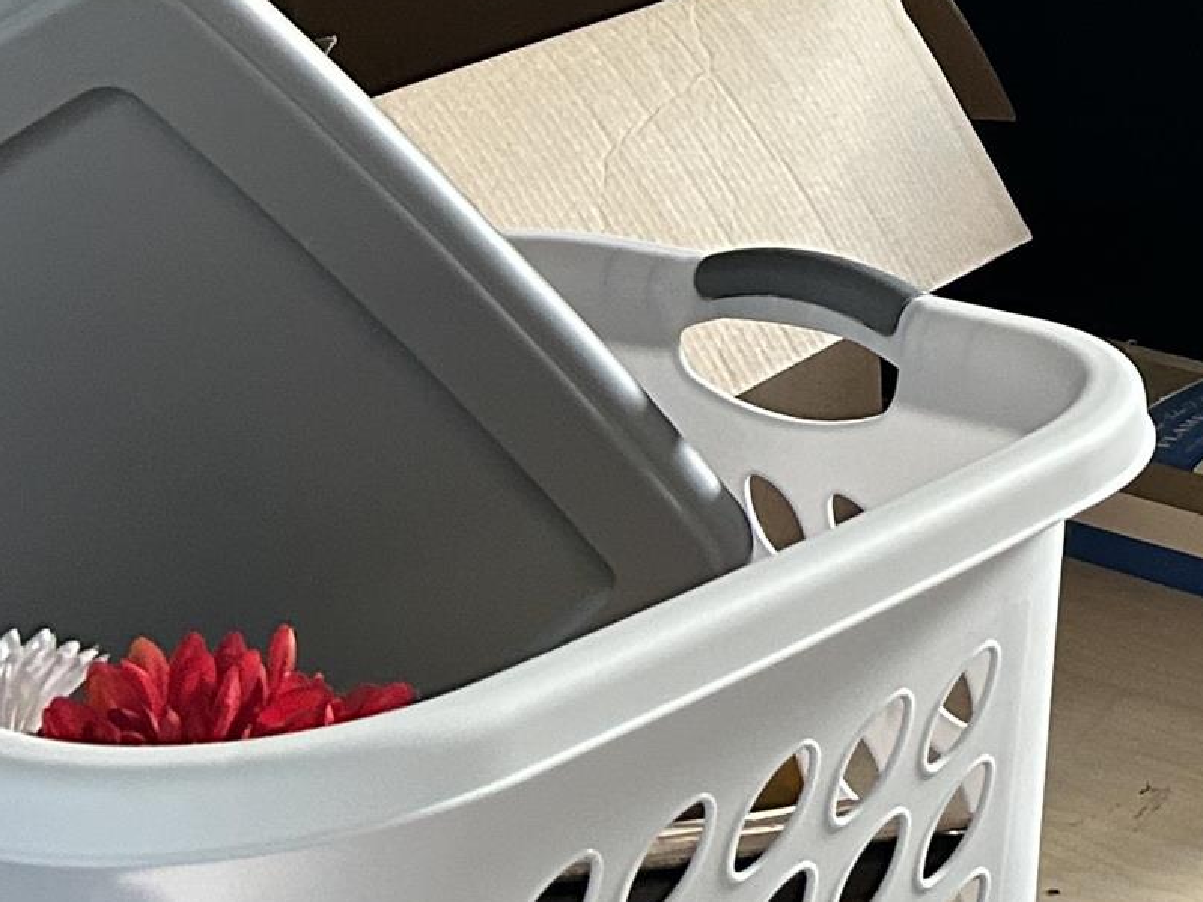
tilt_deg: -8.8
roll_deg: +1.0
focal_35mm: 100
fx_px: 3475
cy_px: -161
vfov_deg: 14.4
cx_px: 2021
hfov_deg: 16.9
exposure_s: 1/60
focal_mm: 5.7
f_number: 1.5
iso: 250
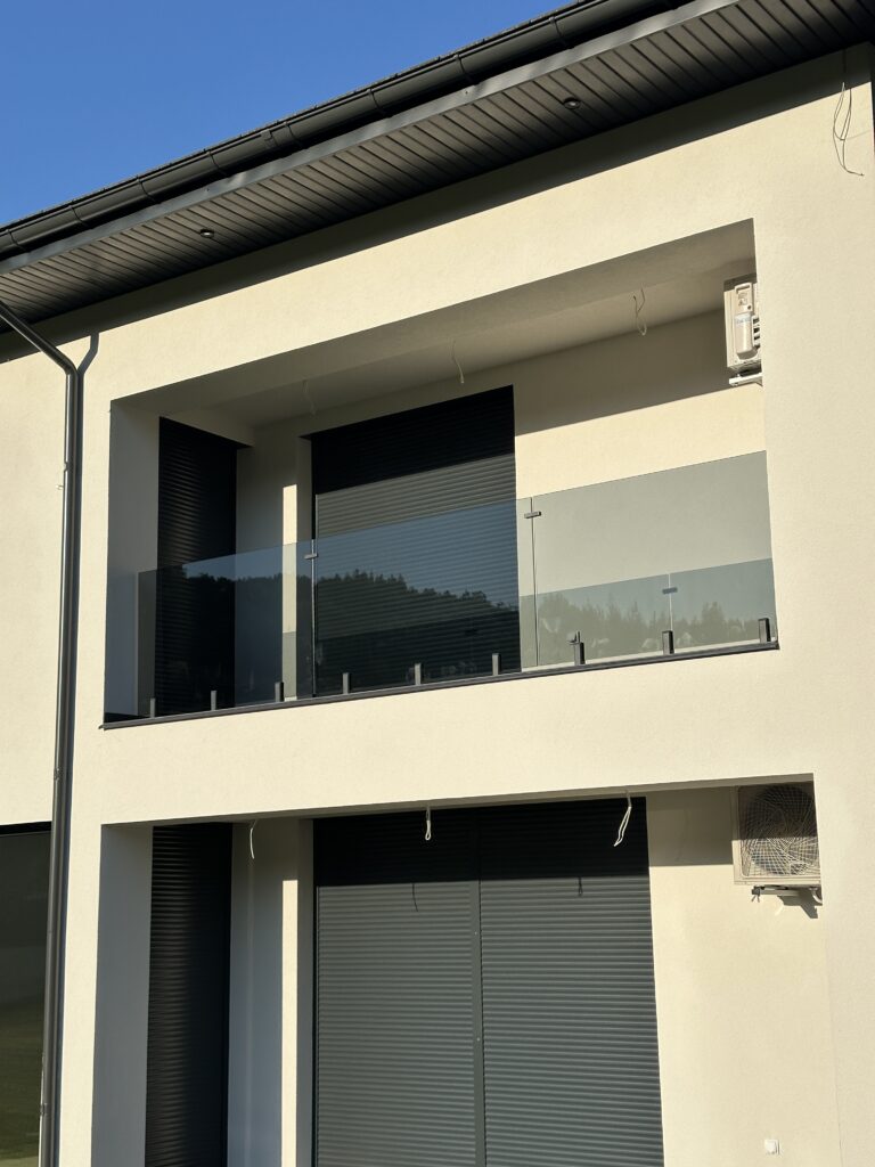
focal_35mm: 48
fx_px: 1618
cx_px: 438
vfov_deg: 39.7
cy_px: 584
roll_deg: +0.2
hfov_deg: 30.3
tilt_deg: +11.6
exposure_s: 1/5556
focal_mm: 6.86
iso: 64
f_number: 1.78
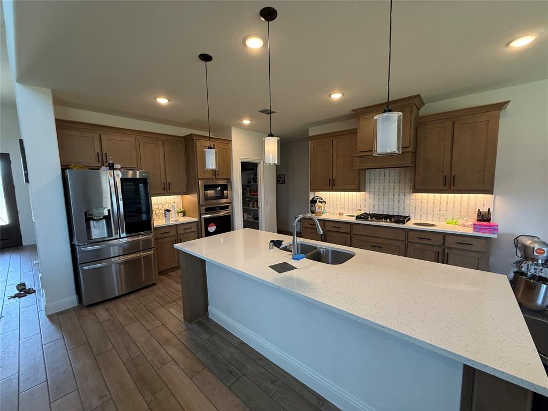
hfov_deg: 102.1
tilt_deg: -5.5
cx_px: 274
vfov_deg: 85.7
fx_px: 222
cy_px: 206
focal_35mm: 14
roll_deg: +1.6
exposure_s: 1/120
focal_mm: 2.22
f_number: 2.2
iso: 200
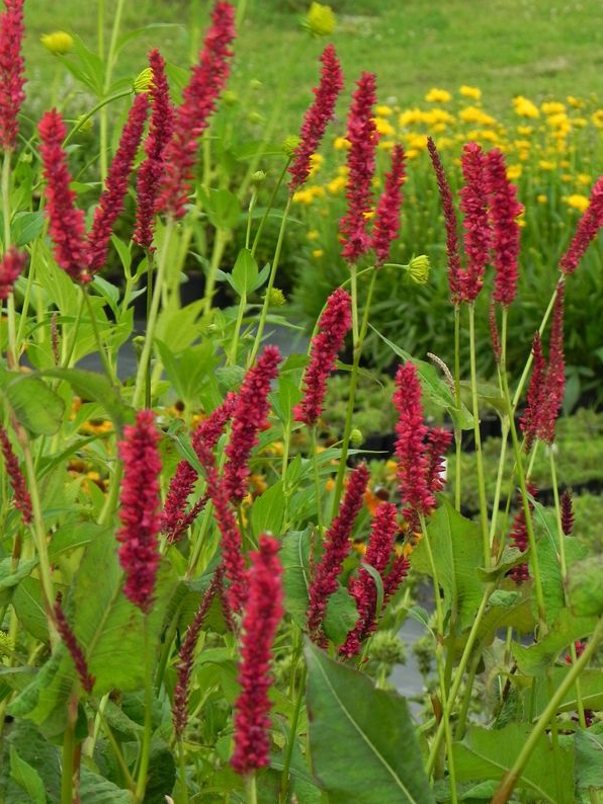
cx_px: 303
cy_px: 403
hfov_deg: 10.2
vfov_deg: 13.6
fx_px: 3366
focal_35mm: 145
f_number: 5.6
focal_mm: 25.7
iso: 160
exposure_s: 1/50
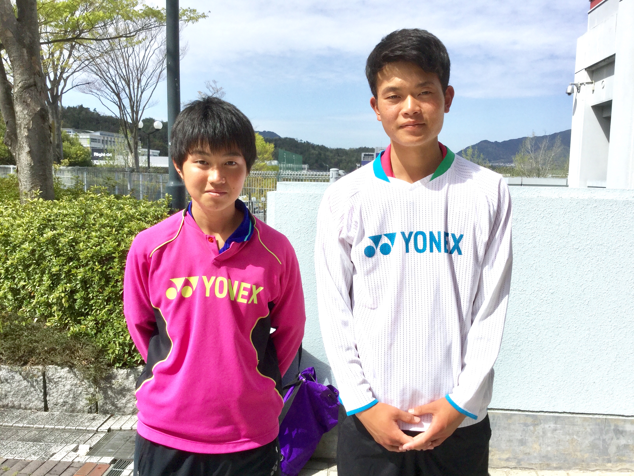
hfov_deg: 58.4
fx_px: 568
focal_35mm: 31
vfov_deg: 45.4
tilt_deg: -7.3
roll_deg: -0.9
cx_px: 317
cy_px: 238
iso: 25
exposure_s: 1/1942
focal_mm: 3.3
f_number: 2.4
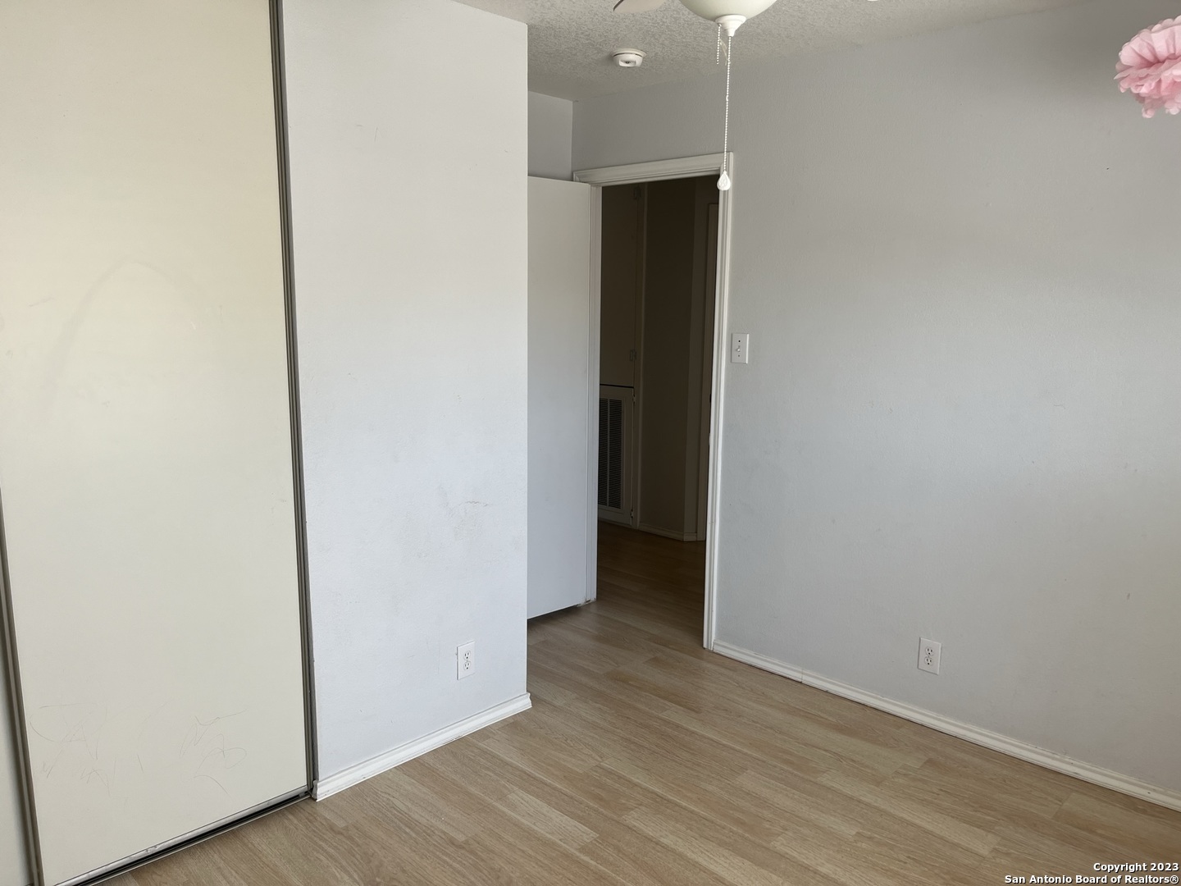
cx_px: 590
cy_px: 443
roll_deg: -0.3
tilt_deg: -10.0
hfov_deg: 67.3
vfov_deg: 53.1
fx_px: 887
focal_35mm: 26
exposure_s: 1/122
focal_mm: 5.1
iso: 40
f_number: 1.6
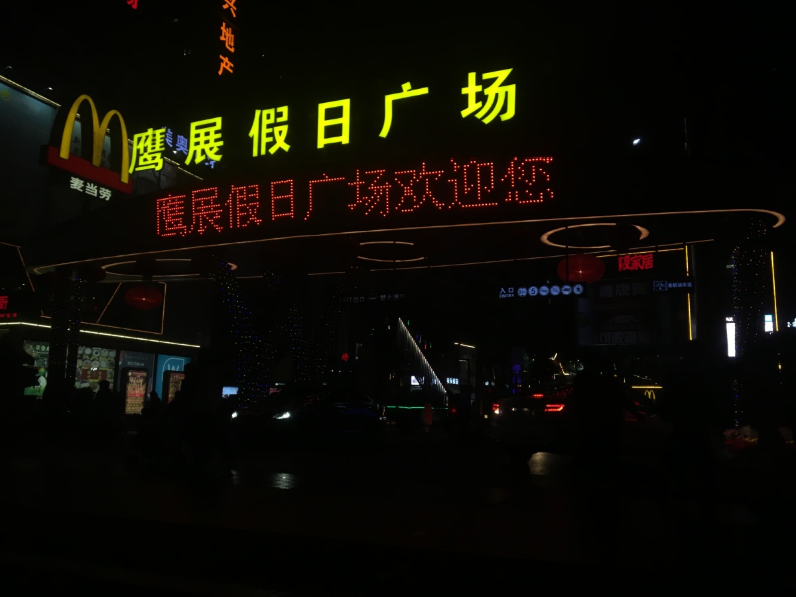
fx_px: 667
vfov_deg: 48.2
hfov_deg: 61.7
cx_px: 398
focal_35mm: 29
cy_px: 298
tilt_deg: +8.7
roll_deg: -2.2
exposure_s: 1/33
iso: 64
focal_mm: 4.15
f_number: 2.2
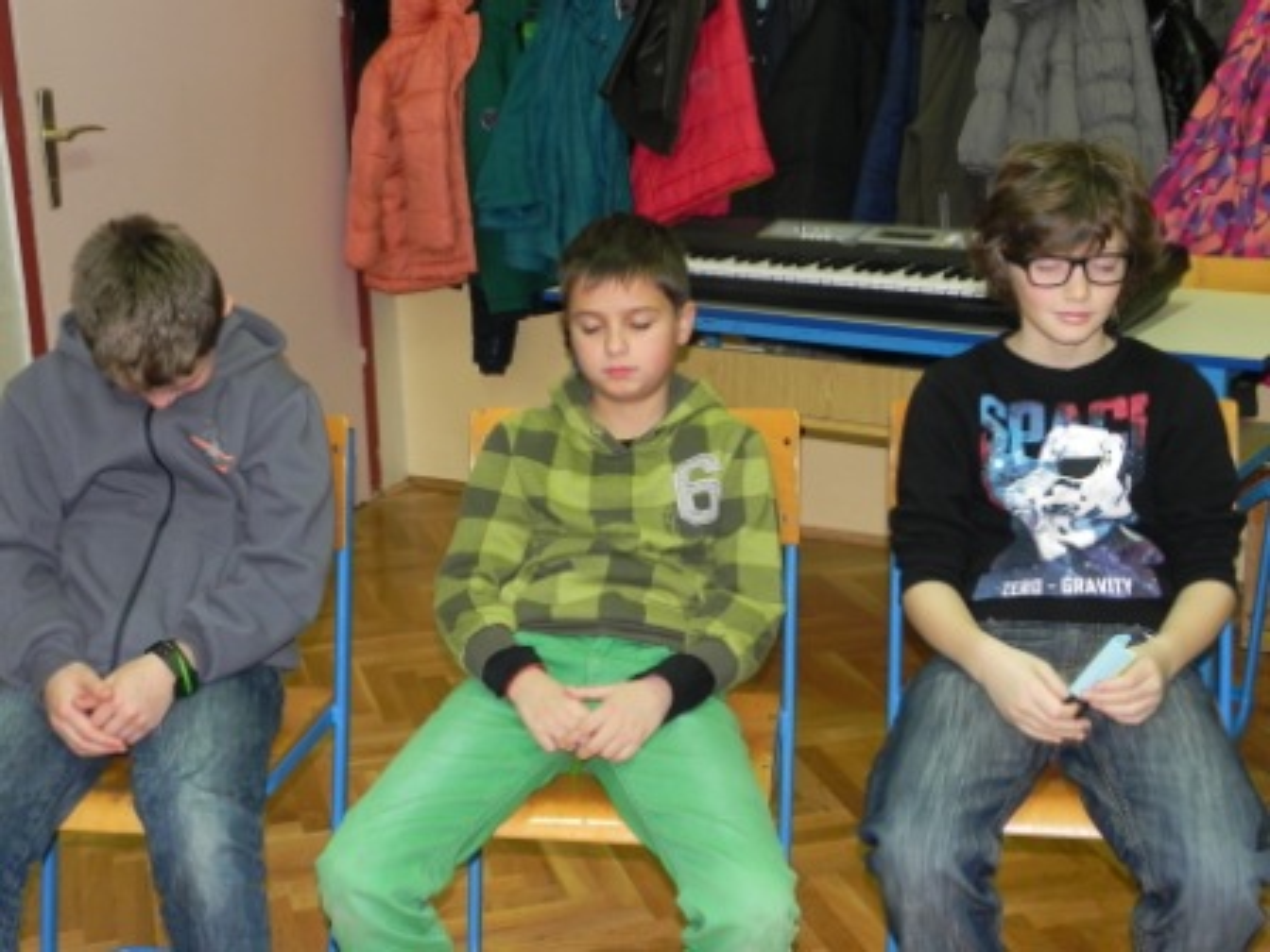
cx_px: 635
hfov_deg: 36.8
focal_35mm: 52
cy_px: 476
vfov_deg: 28.0
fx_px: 1908
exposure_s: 1/30
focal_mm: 9.2
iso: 200
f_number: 3.5
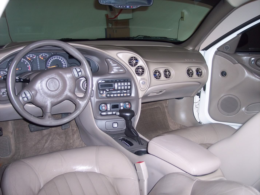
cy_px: 98
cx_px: 130
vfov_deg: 36.8
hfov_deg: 47.9
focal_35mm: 39
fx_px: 293
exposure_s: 1/60
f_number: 2.8
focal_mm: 8
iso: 100
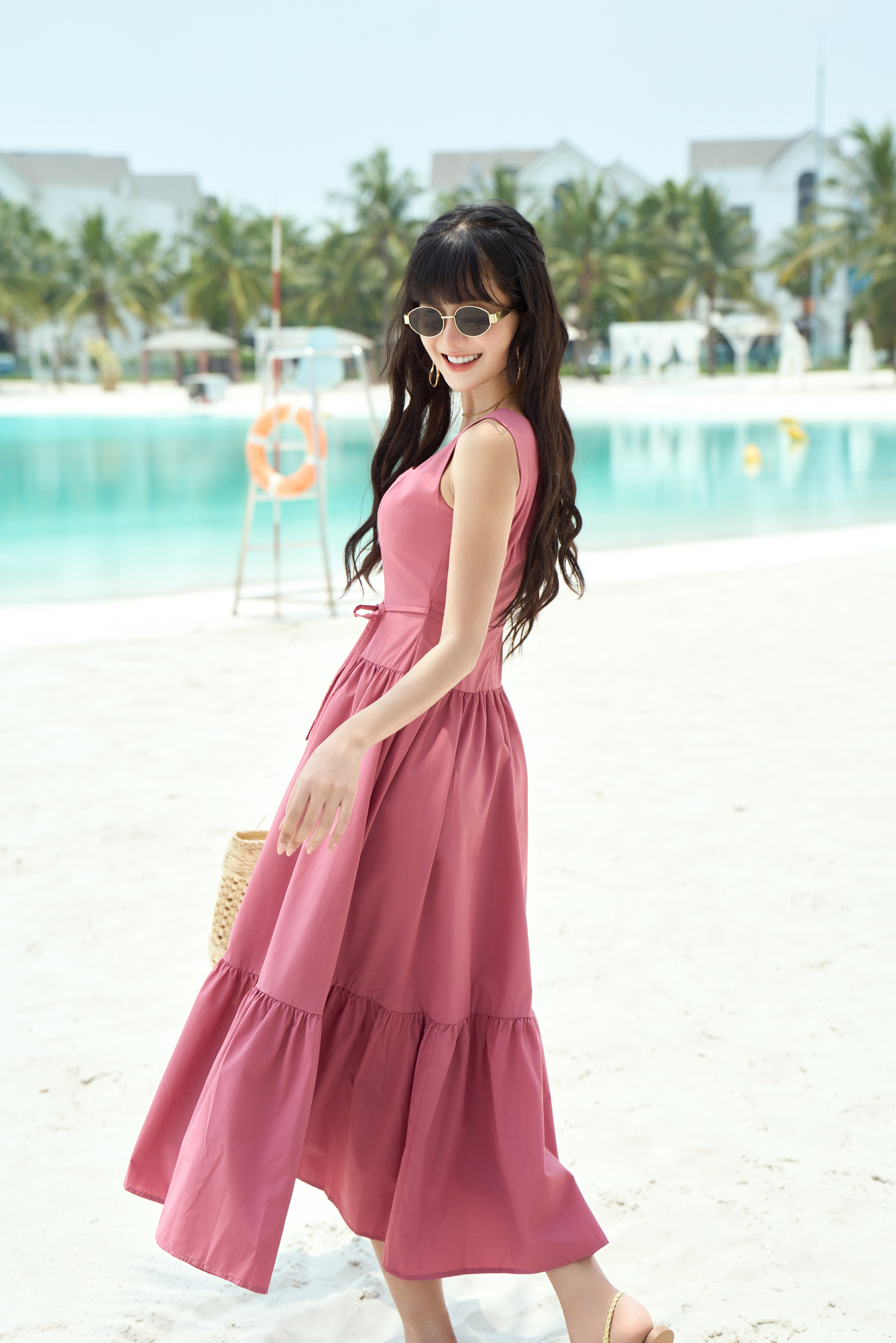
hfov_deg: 20.9
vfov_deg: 31.0
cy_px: 672
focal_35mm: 65
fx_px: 2426
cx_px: 448
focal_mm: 65
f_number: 4.5
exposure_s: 1/500
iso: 100
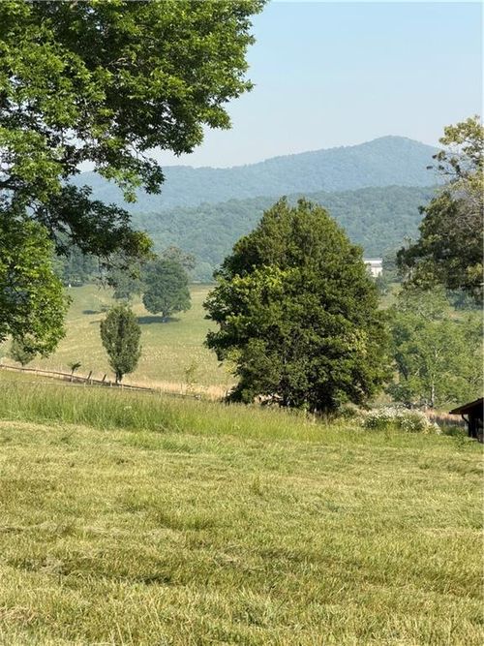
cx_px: 242
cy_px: 323
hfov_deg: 14.8
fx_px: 1865
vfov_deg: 19.6
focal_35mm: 100
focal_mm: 16.89
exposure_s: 1/638
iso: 40
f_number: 2.8
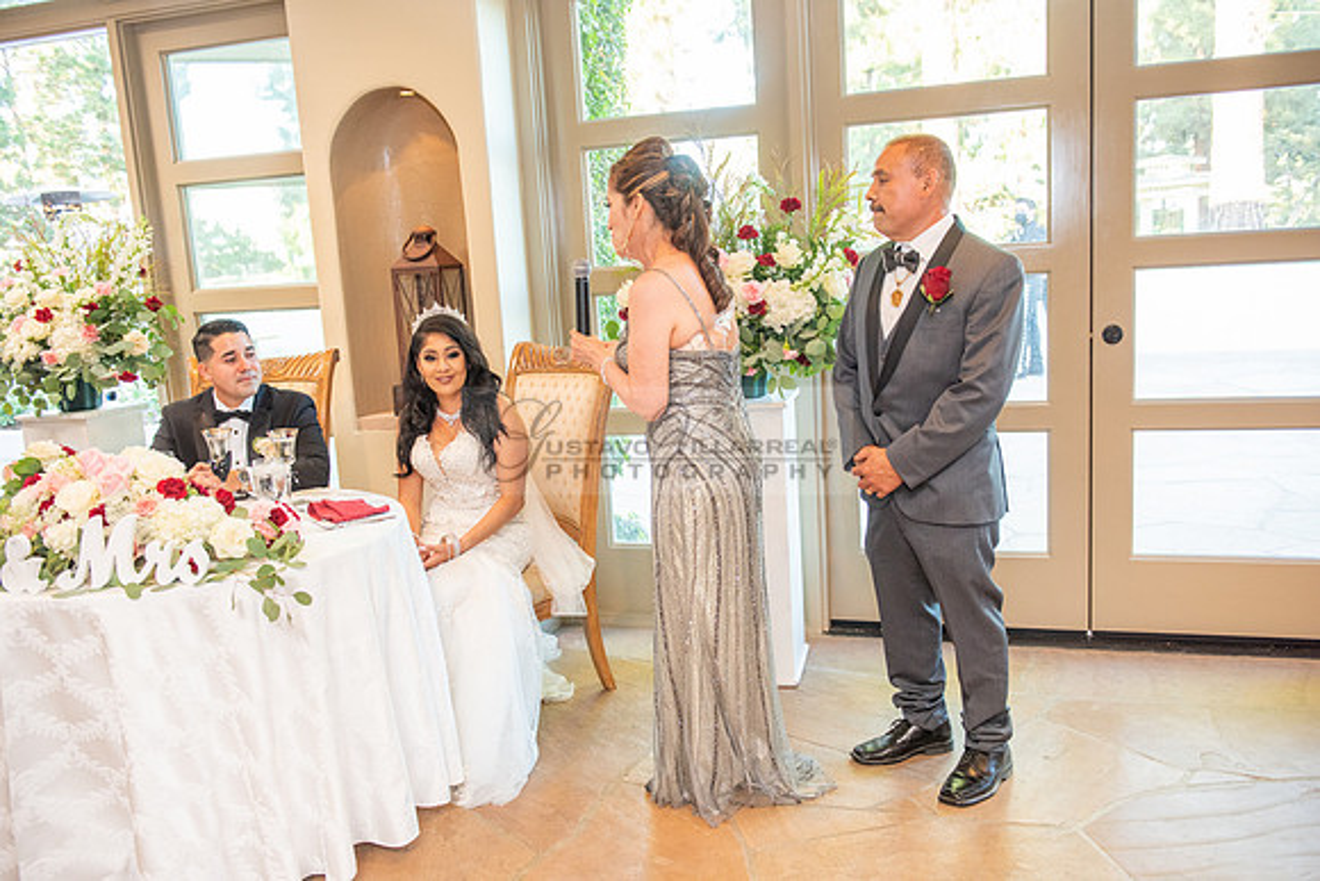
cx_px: 660
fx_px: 1137
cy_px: 440
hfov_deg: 60.3
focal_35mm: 31
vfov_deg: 42.3
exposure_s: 1/125
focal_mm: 31
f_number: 3.5
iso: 1250
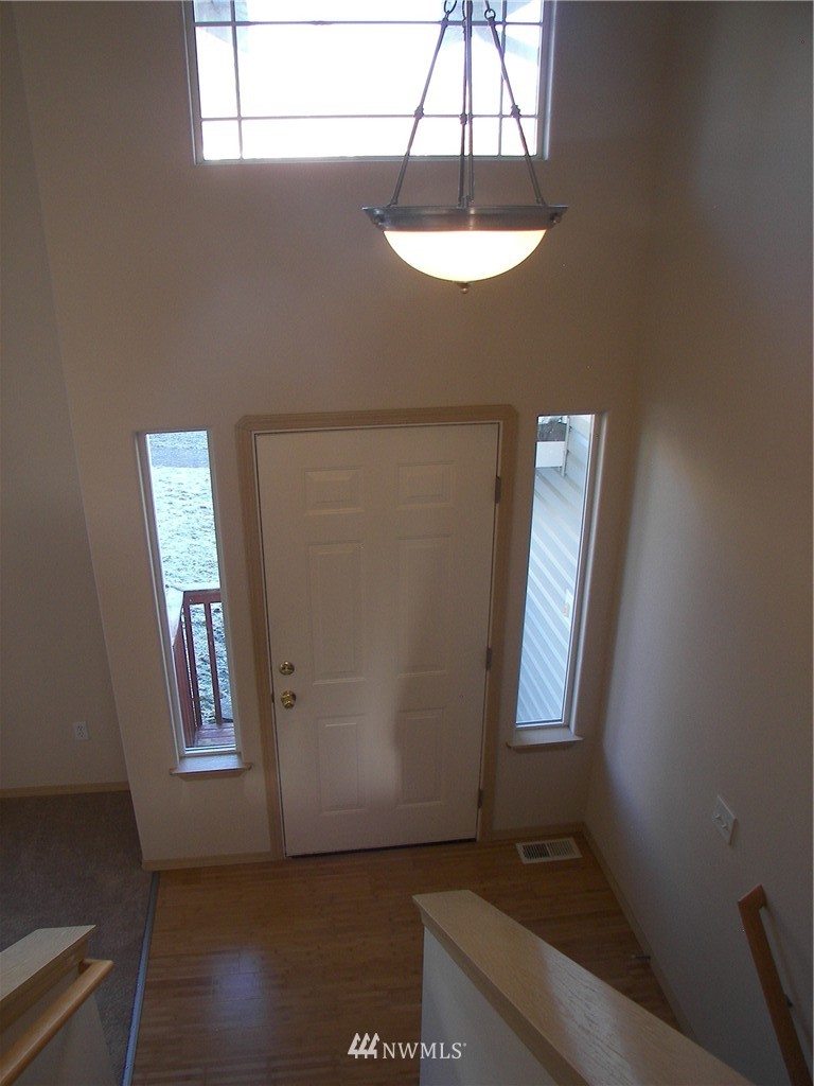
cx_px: 407
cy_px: 543
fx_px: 1129
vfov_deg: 51.4
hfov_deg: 39.7
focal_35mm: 36
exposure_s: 1/30
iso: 80
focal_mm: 6
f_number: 2.8
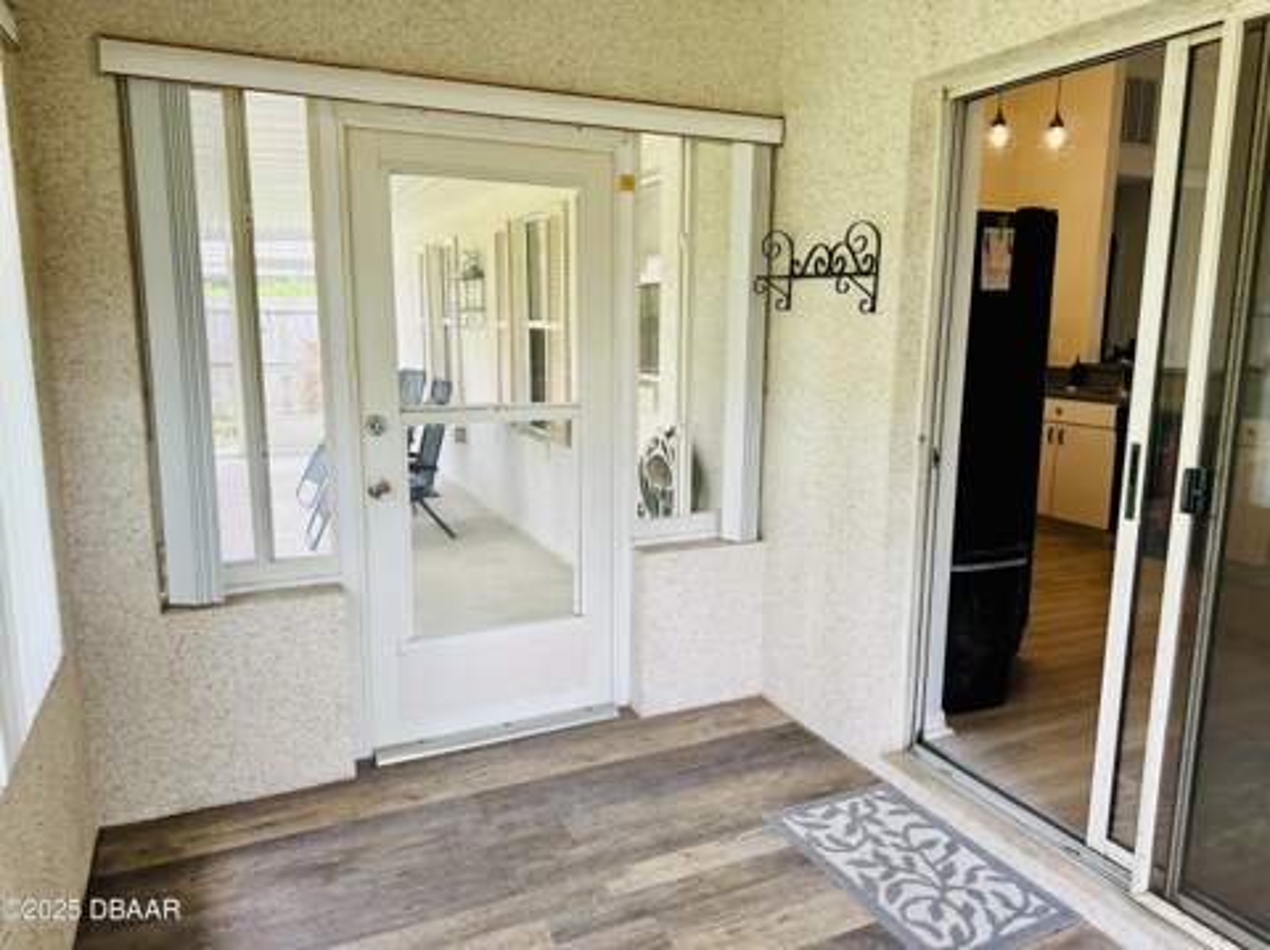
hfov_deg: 71.7
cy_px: 475
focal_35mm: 24
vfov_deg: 56.7
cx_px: 635
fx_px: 880
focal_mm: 6.86
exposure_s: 1/120
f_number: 1.78
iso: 125
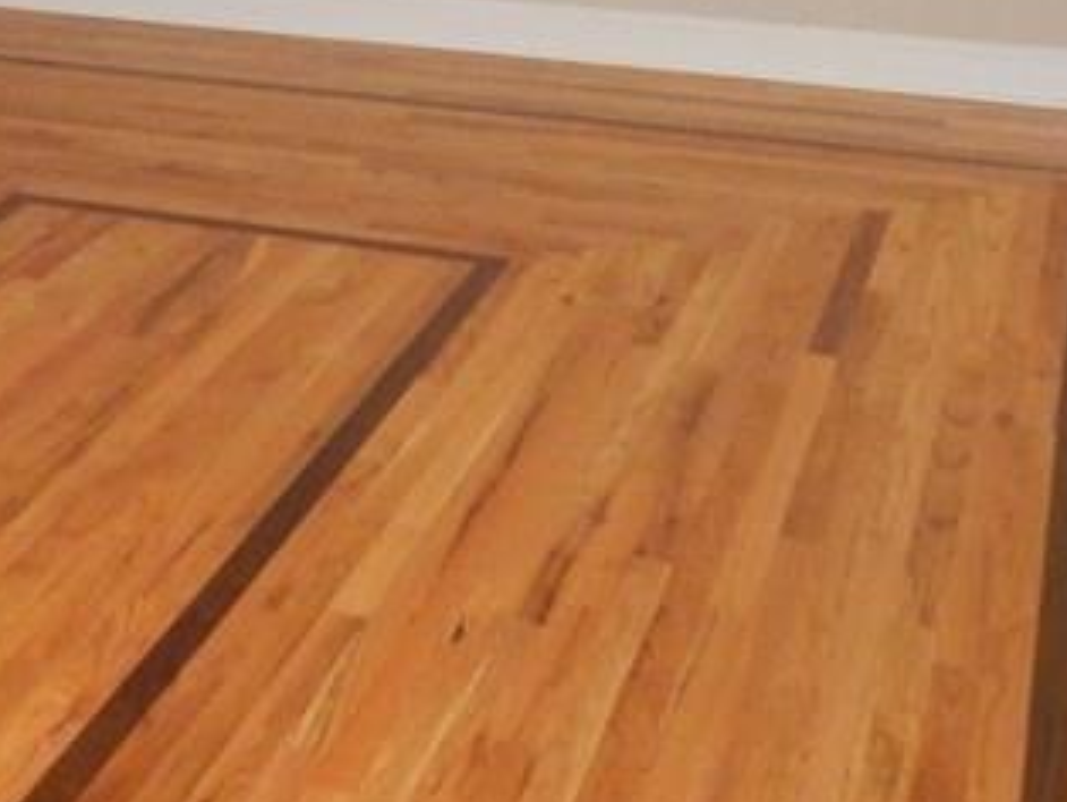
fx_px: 2314
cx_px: 88
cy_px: -319
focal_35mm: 75
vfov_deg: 18.0
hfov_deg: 25.1
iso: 800
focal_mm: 4
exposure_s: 1/20
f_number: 3
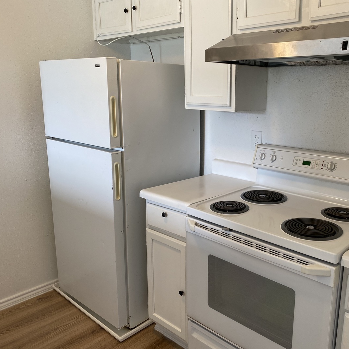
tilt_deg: -13.1
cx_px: 218
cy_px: 173
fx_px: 354
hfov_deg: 52.0
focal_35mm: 31
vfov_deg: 52.5
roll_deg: -0.8
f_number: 1.8
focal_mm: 4.25
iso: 64
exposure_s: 1/60
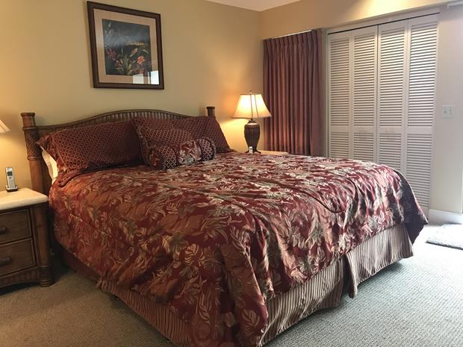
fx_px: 375
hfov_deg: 63.4
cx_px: 232
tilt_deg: -10.1
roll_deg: +2.4
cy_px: 174
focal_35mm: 28
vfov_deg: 49.7
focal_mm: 3.99
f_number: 1.8
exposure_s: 1/15
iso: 64
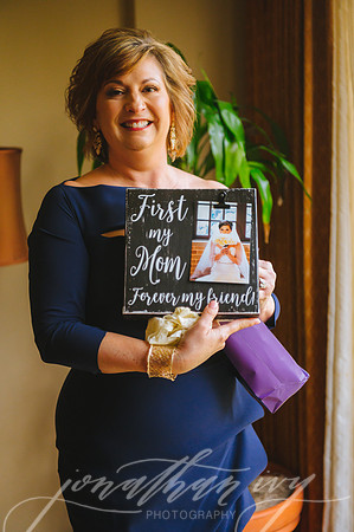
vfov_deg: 34.5
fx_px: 857
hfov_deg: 23.3
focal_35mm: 58
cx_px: 177
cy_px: 266
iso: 4000
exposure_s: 1/125
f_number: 2.8
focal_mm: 58
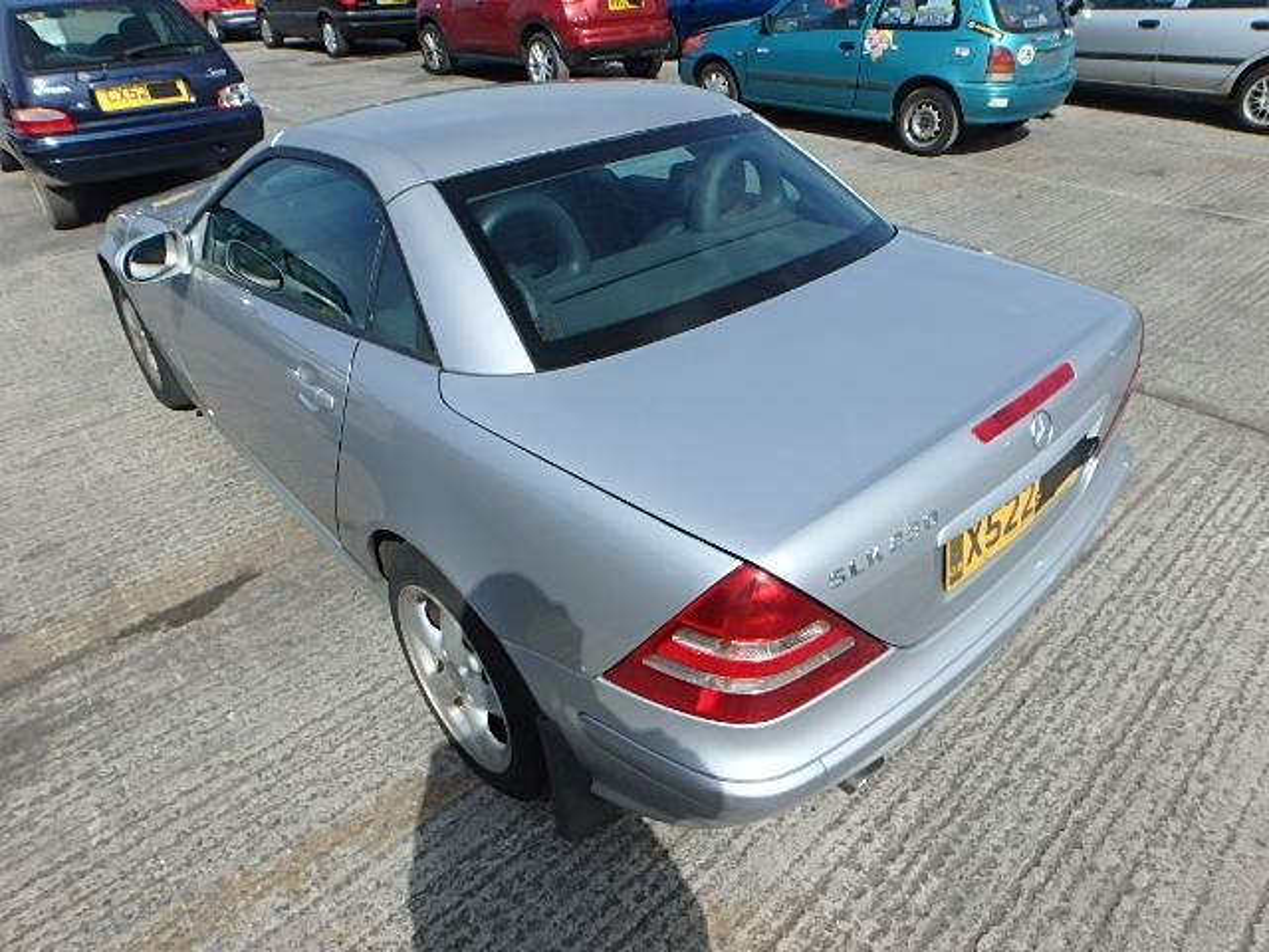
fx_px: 770
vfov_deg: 63.4
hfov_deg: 79.0
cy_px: 476
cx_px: 634
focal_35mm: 21
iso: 125
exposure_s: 1/500
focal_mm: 3.7
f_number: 6
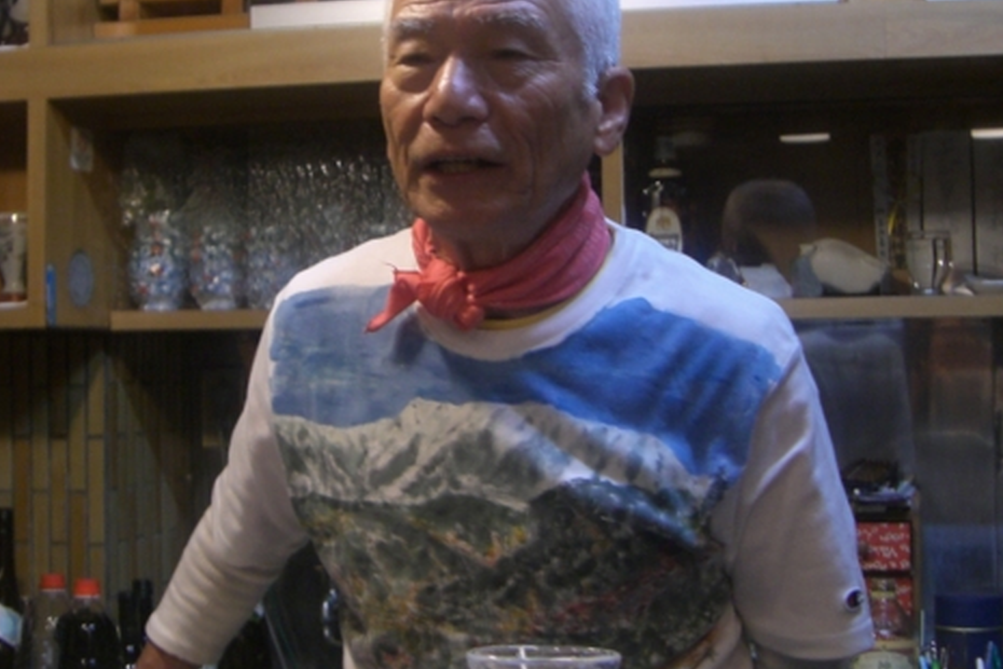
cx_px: 483
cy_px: 289
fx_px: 1894
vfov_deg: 20.0
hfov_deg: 29.7
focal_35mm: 68
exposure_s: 1/8
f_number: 2.7
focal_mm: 6.2
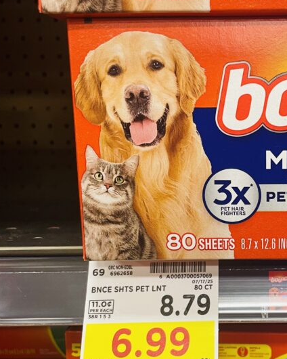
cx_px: 250
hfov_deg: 29.7
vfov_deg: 37.9
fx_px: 520
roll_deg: +0.5
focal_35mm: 49
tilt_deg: -12.6
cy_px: 217
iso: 80
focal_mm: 4.2
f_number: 1.6
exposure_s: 1/61
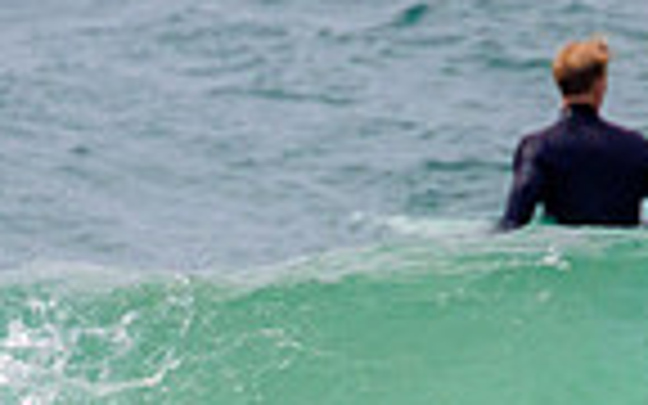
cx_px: 364
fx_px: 57819
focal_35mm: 3274
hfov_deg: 0.6
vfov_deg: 0.4
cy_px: 650
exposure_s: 1/2000
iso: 1000
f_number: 11
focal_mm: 800
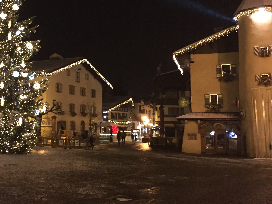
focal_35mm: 51
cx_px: 86
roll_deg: -0.5
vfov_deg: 28.3
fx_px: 401
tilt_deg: +9.6
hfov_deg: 37.0
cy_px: 61
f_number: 2.2
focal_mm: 4.15
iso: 250
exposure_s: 1/17
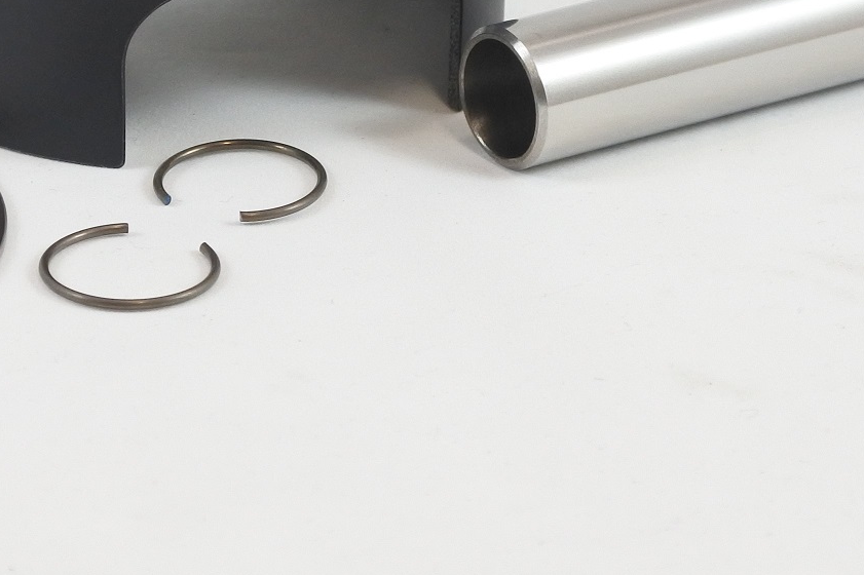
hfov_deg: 16.6
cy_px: -76
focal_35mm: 122
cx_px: 115
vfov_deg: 11.1
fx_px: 2927
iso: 500
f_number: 4.5
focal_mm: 19.3
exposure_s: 1/125
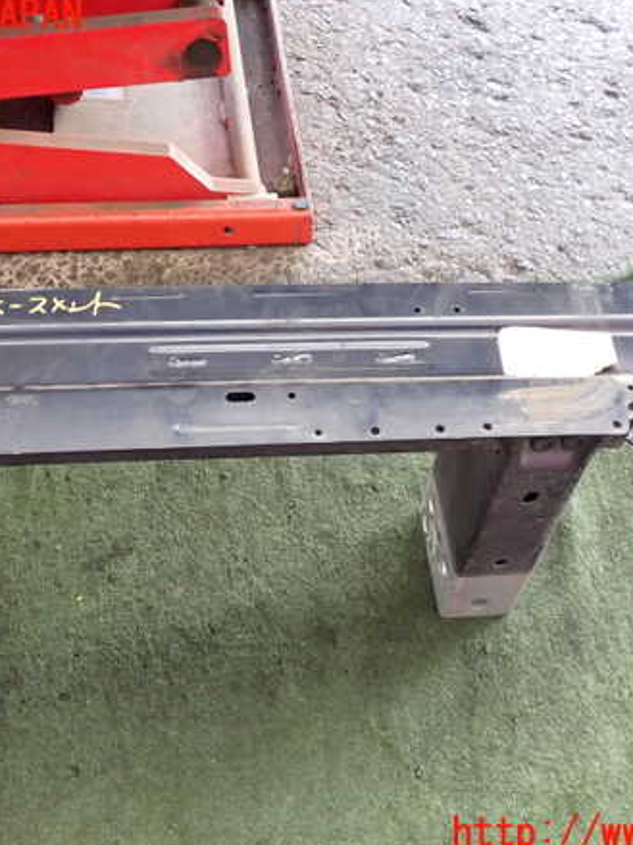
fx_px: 1000
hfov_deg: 35.1
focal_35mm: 41
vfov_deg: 45.8
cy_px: 425
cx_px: 310
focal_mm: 5.4
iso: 500
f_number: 2.3
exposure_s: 1/30
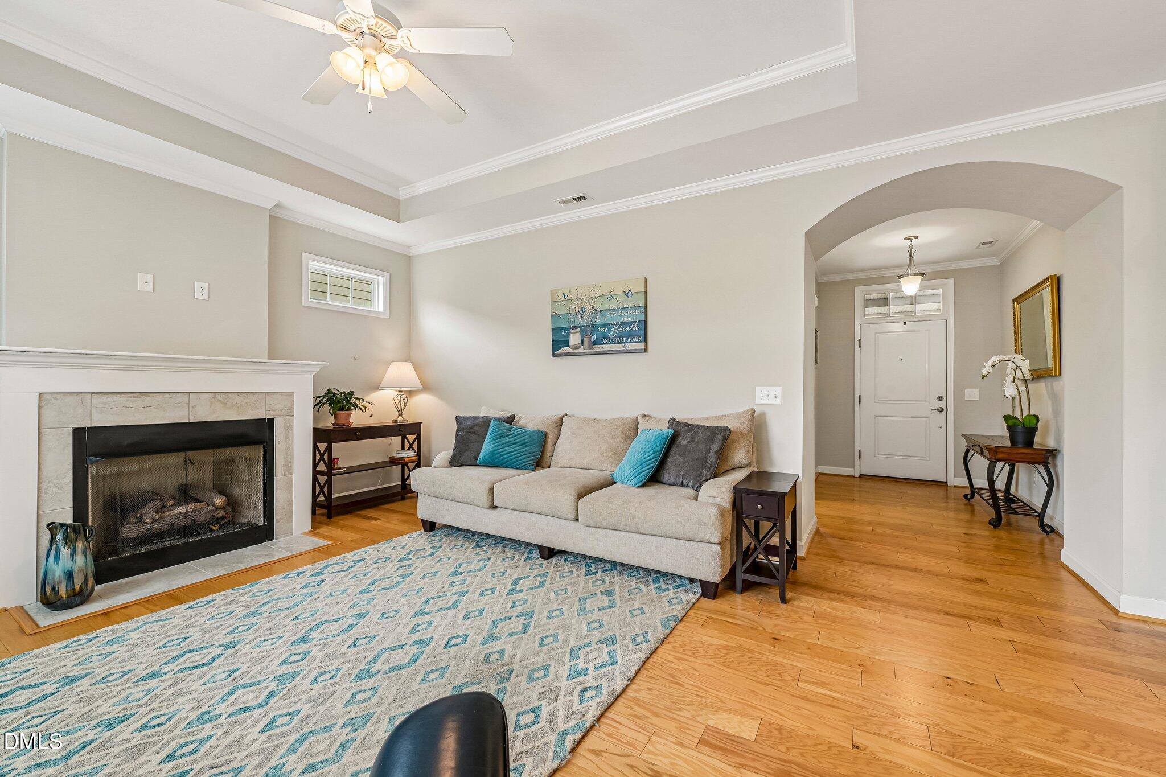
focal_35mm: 14
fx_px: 453
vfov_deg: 81.2
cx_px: 583
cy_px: 388
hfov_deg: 104.3
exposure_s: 1/10
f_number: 9
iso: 200
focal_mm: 14
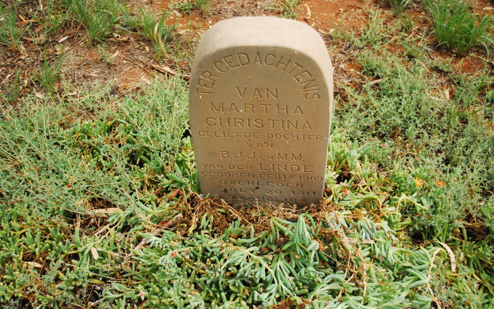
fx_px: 498
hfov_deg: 52.7
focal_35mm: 37
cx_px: 248
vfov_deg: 34.4
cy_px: 155
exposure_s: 1/3200
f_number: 4.2
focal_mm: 24
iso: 1600
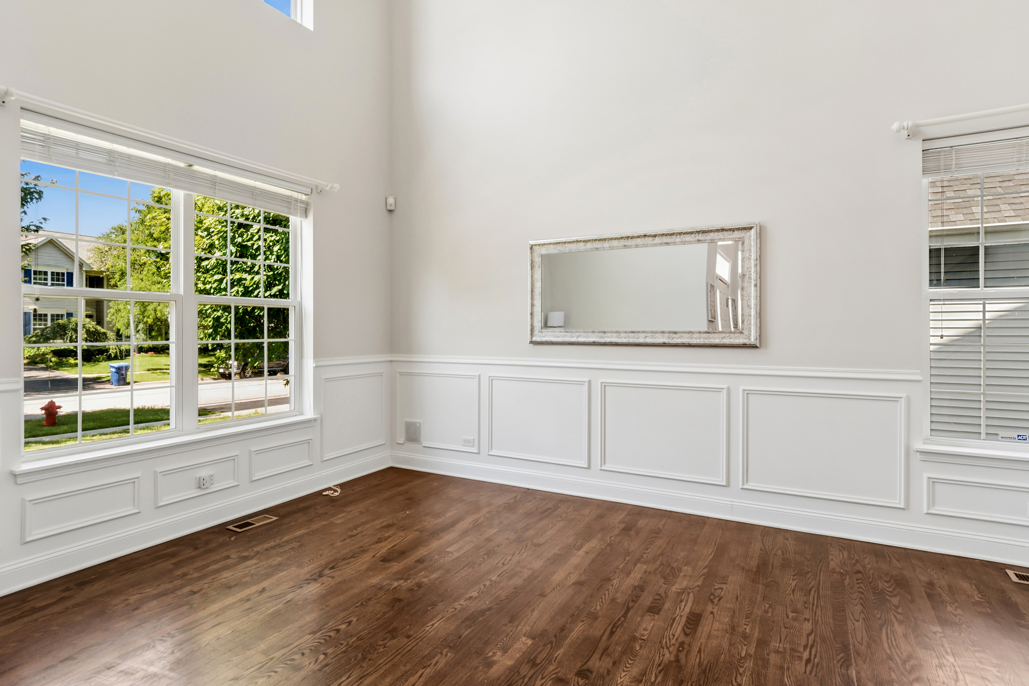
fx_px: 514
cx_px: 514
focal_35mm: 18
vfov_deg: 67.4
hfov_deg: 90.0
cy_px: 343
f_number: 8
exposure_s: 1/15
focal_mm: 12
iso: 250
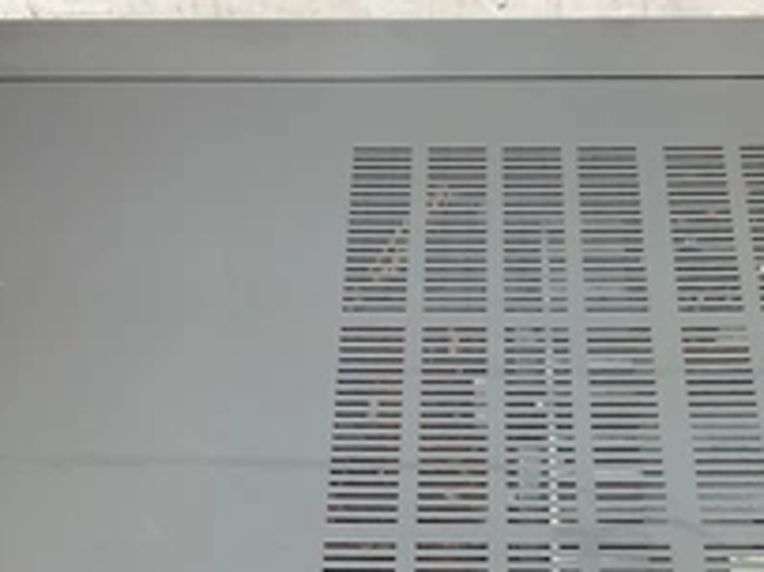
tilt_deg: -57.2
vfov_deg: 23.3
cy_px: 527
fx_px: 1346
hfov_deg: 31.6
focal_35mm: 61
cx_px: 455
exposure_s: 1/60
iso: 125
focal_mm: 3.3
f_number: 2.4
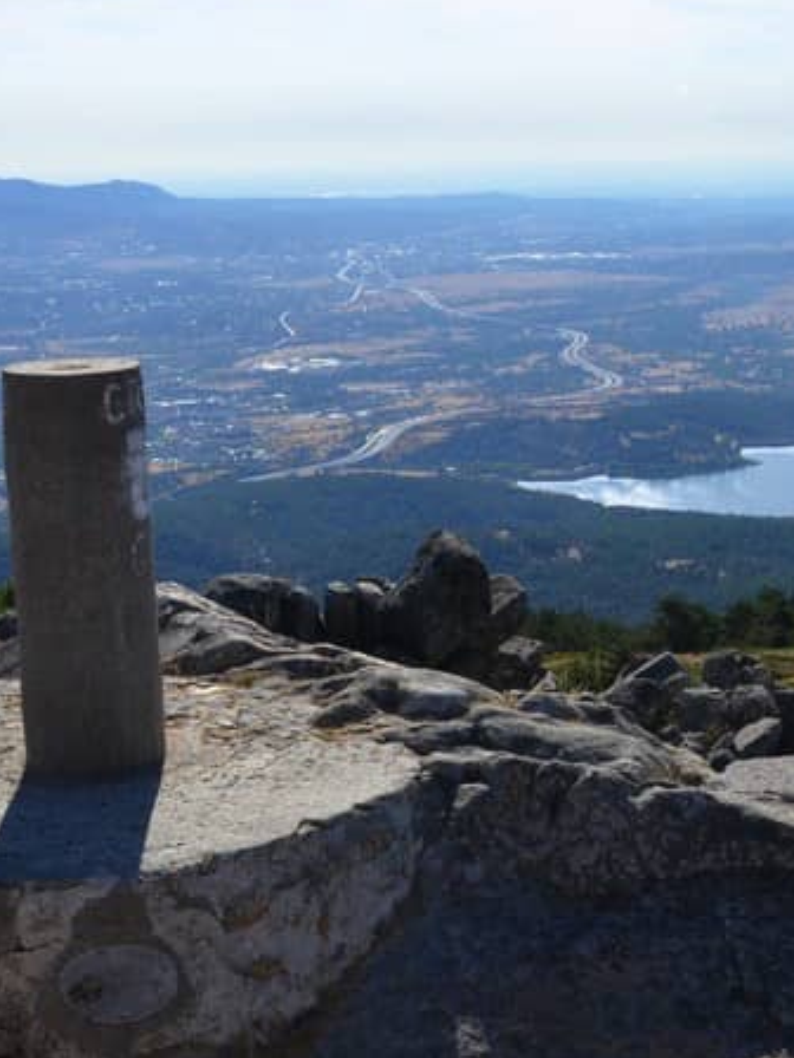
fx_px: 2113
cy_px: 508
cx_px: 820
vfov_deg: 28.1
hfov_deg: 20.5
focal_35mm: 69
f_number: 13
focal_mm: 21
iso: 640
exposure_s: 1/640
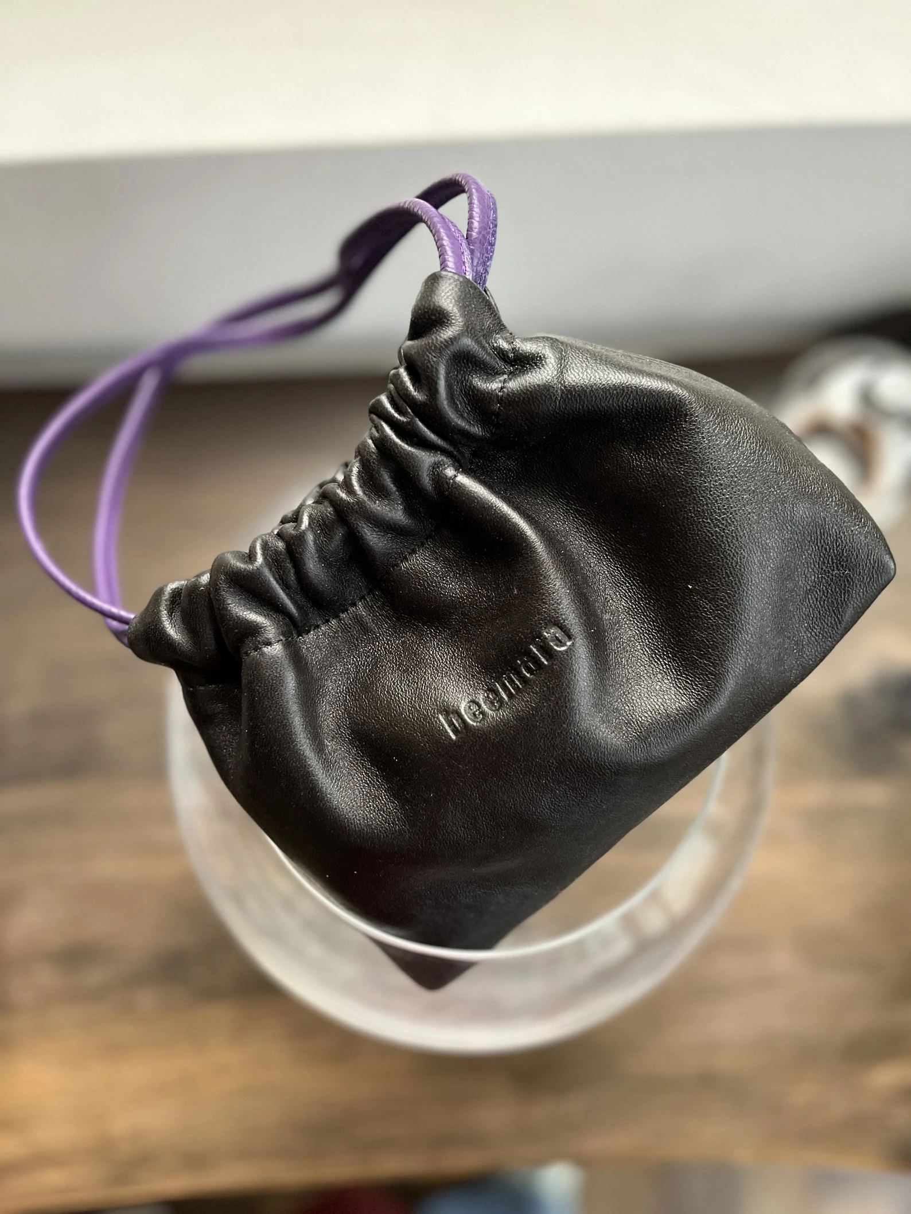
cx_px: 456
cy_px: 607
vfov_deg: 67.3
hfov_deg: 53.1
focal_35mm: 26
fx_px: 912
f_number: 1.6
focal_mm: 5.1
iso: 400
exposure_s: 1/50
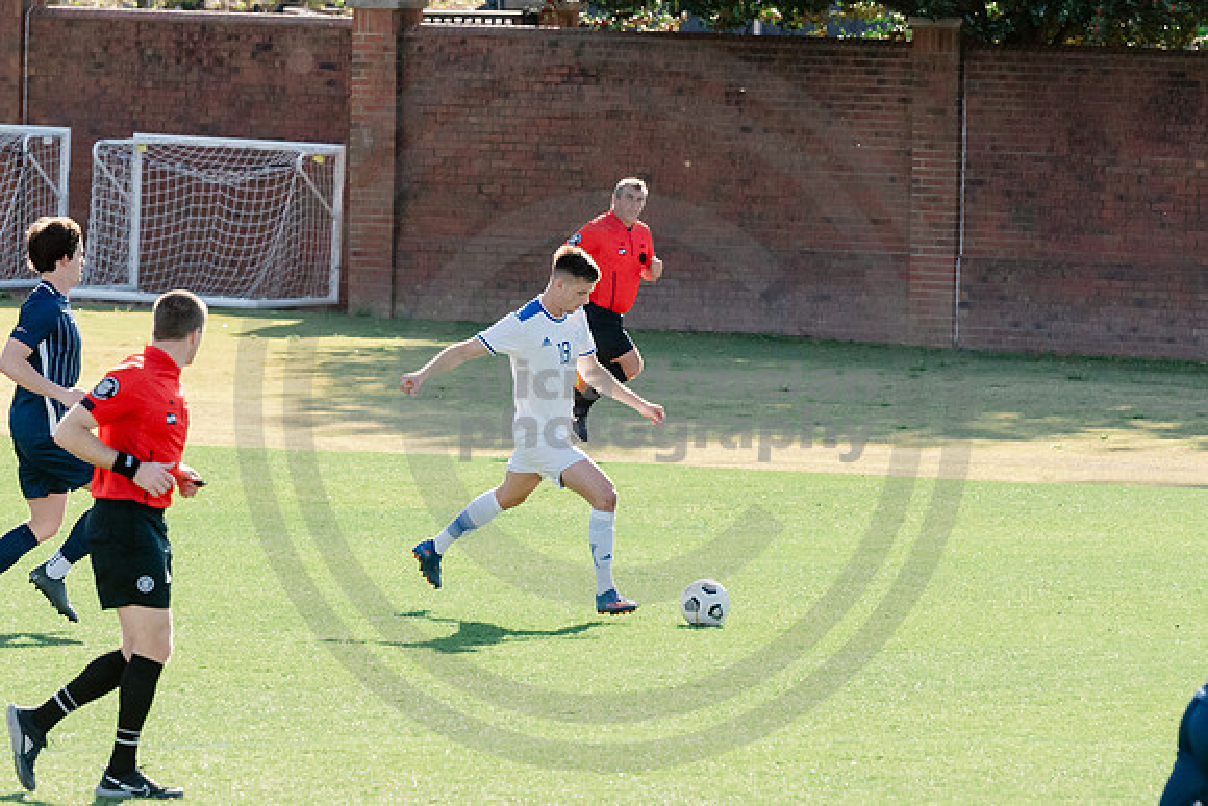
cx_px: 598
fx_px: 15005
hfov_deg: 4.6
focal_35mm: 447
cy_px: 598
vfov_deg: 3.1
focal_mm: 200
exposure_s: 1/2500
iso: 640
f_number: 6.3
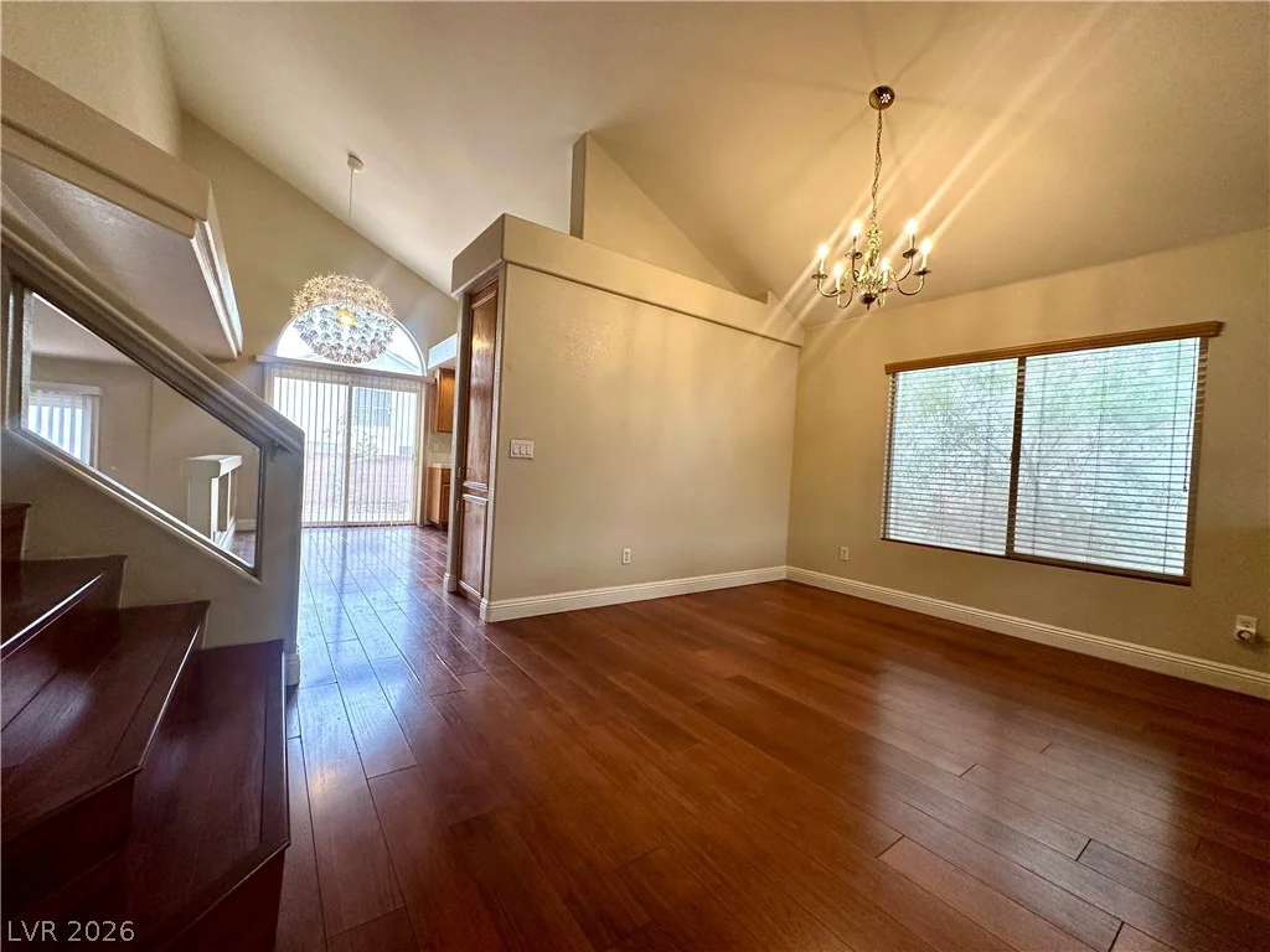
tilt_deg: -1.3
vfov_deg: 85.7
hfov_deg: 102.1
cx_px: 635
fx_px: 514
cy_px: 476
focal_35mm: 14
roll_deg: -3.0
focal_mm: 2.22
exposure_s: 1/120
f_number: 2.2
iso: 250
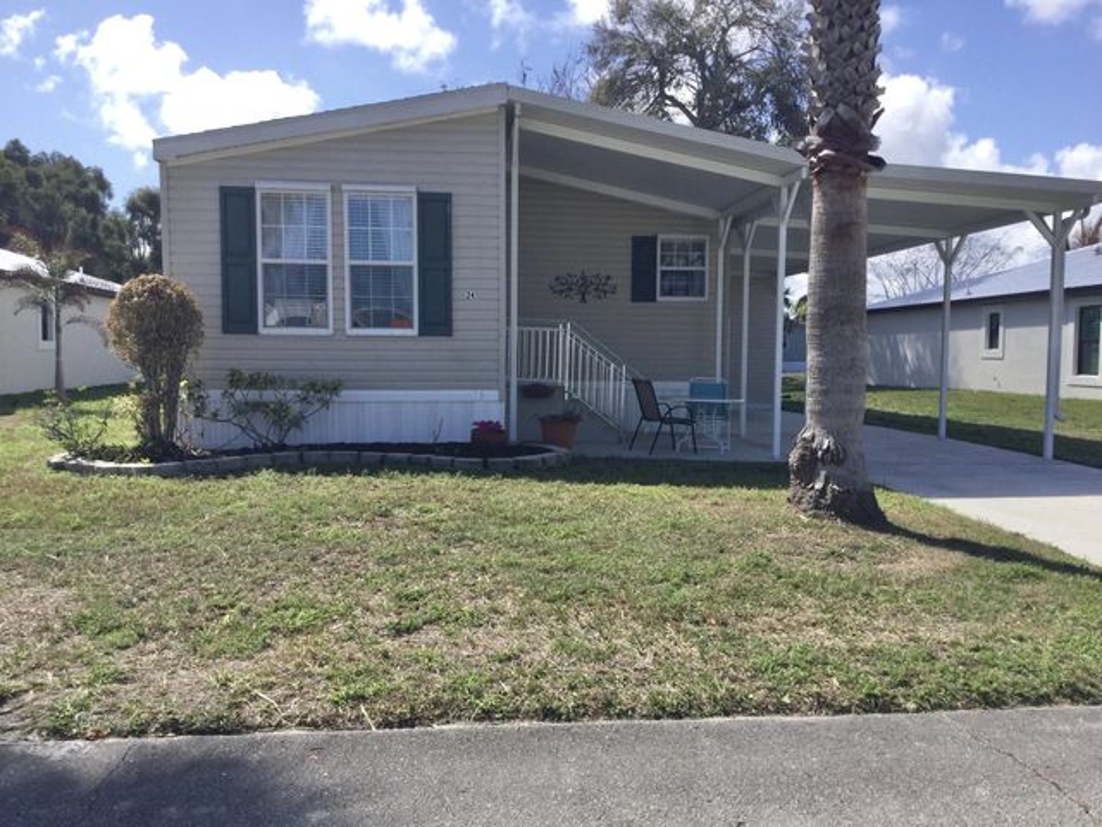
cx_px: 551
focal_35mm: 31
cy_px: 414
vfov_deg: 45.4
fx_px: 987
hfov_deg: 58.4
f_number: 2.4
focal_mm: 3.3
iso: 25
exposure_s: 1/970
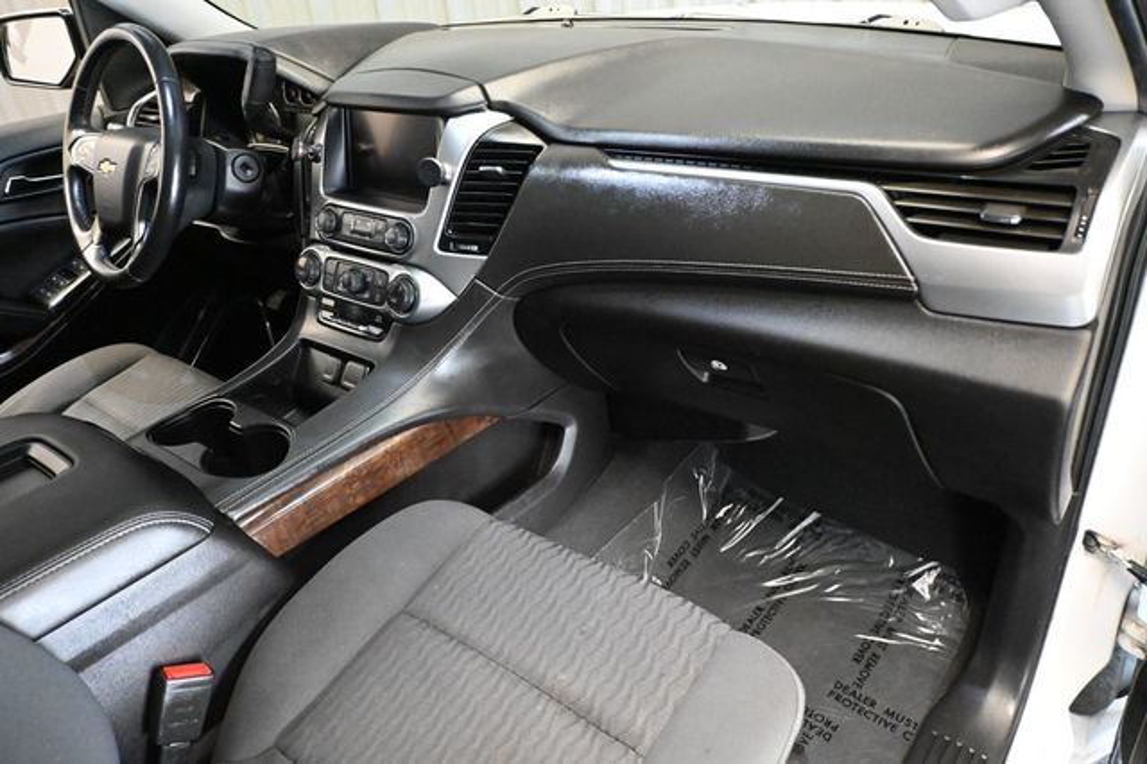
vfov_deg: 47.9
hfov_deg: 67.4
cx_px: 574
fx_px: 860
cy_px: 382
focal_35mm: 27
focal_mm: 18
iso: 10000
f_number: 3.5
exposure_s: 1/60
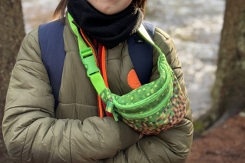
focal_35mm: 94
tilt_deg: -13.9
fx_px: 639
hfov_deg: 21.7
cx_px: 104
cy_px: 58
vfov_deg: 14.5
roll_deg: -3.3
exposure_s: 1/77
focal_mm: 6.86
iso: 100
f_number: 1.78
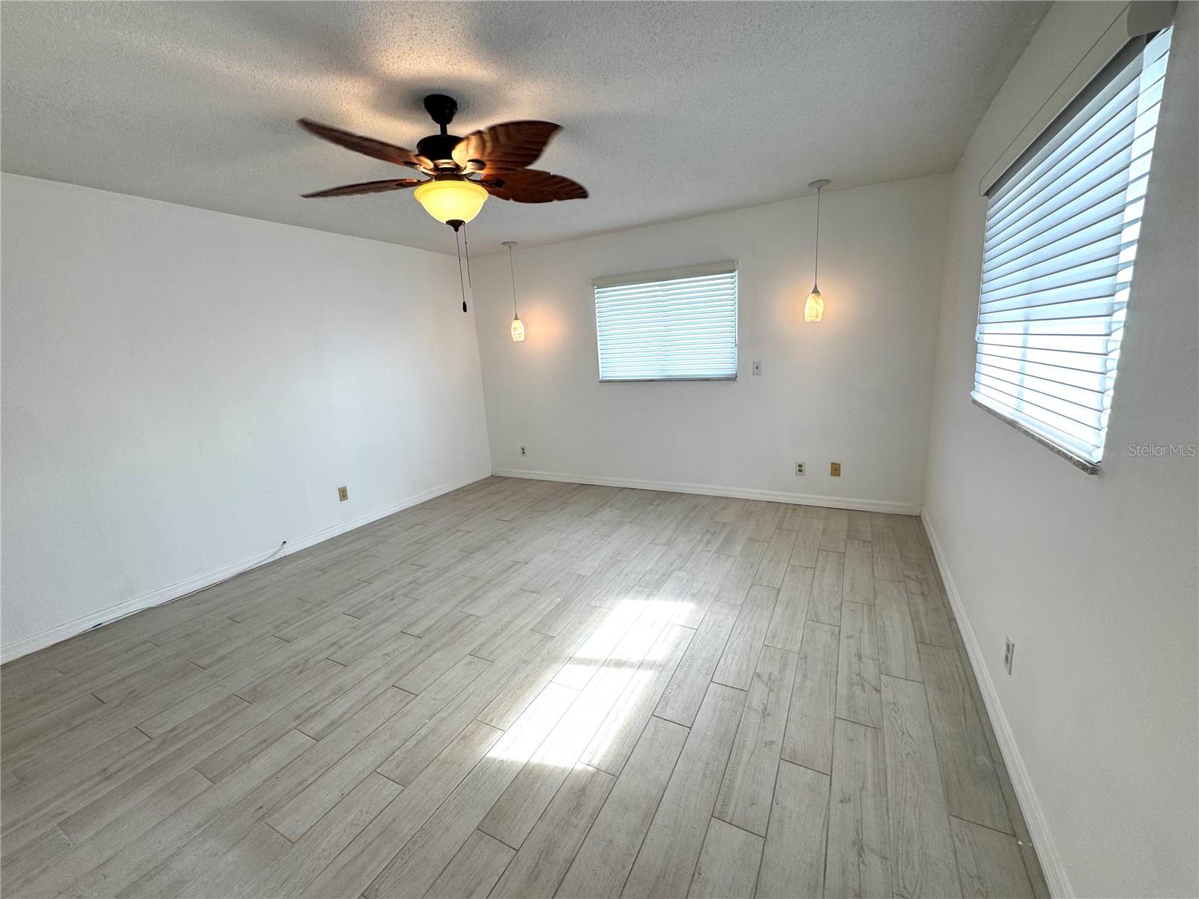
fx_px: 485
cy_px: 450
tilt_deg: -12.7
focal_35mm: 14
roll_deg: +3.3
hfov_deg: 102.1
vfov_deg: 85.7
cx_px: 600
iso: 50
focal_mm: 2.22
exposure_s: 1/120
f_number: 2.2
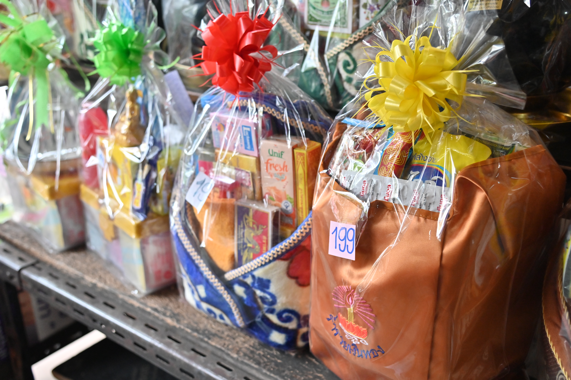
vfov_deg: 30.5
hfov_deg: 44.5
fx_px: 697
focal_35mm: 44
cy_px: 190
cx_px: 286
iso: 2500
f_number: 4
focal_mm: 44
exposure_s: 1/640
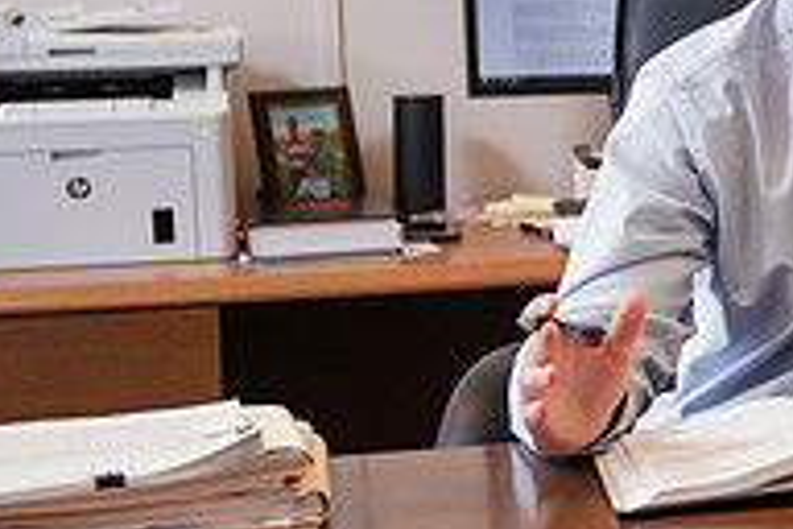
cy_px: 184
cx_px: 1086
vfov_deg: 9.5
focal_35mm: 145
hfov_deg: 13.5
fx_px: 3194
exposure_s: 1/125
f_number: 3.2
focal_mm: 48
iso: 1000
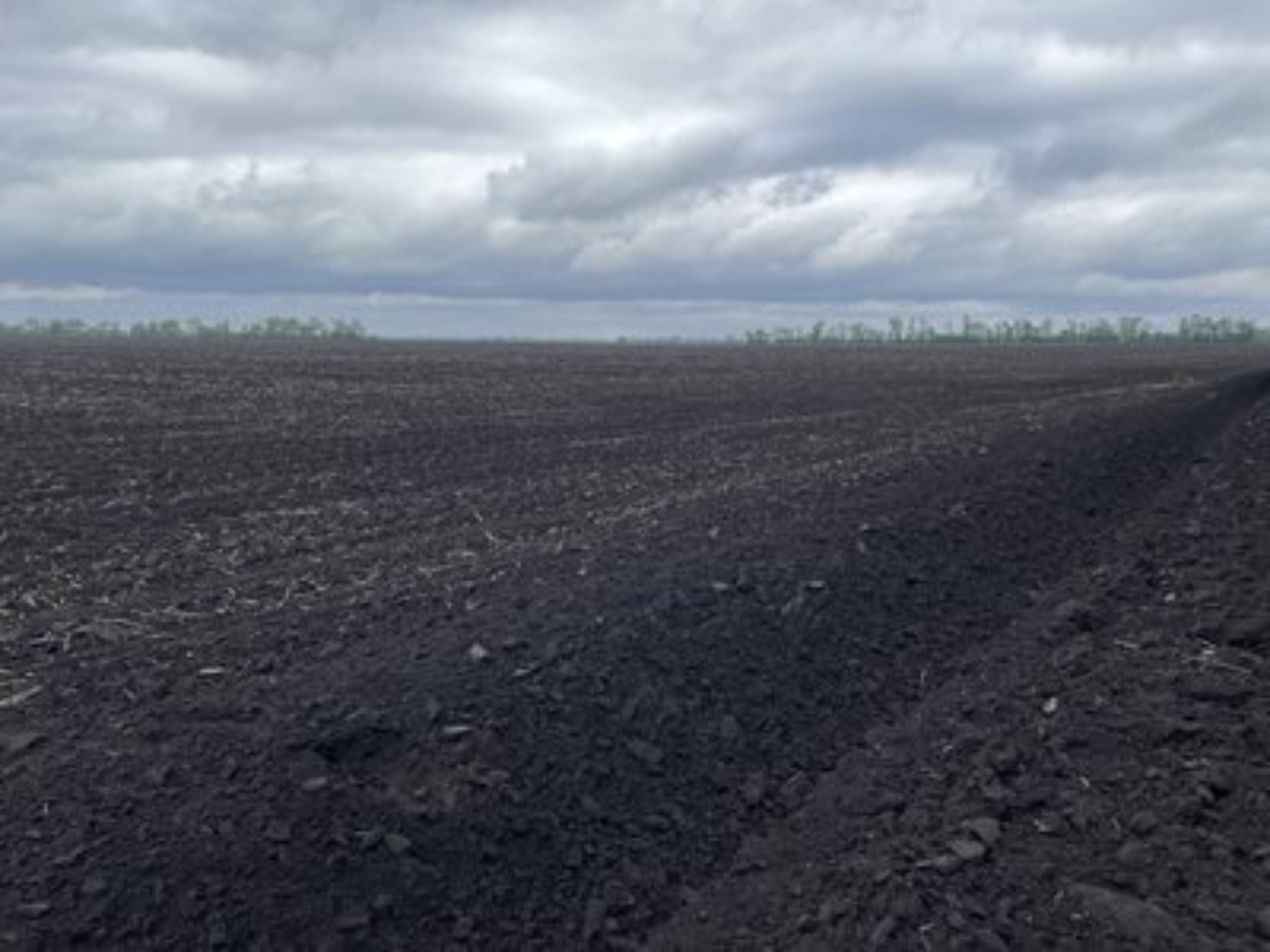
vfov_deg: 53.1
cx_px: 635
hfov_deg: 67.3
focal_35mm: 26
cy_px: 476
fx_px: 954
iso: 32
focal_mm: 4.2
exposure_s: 1/2681
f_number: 1.6
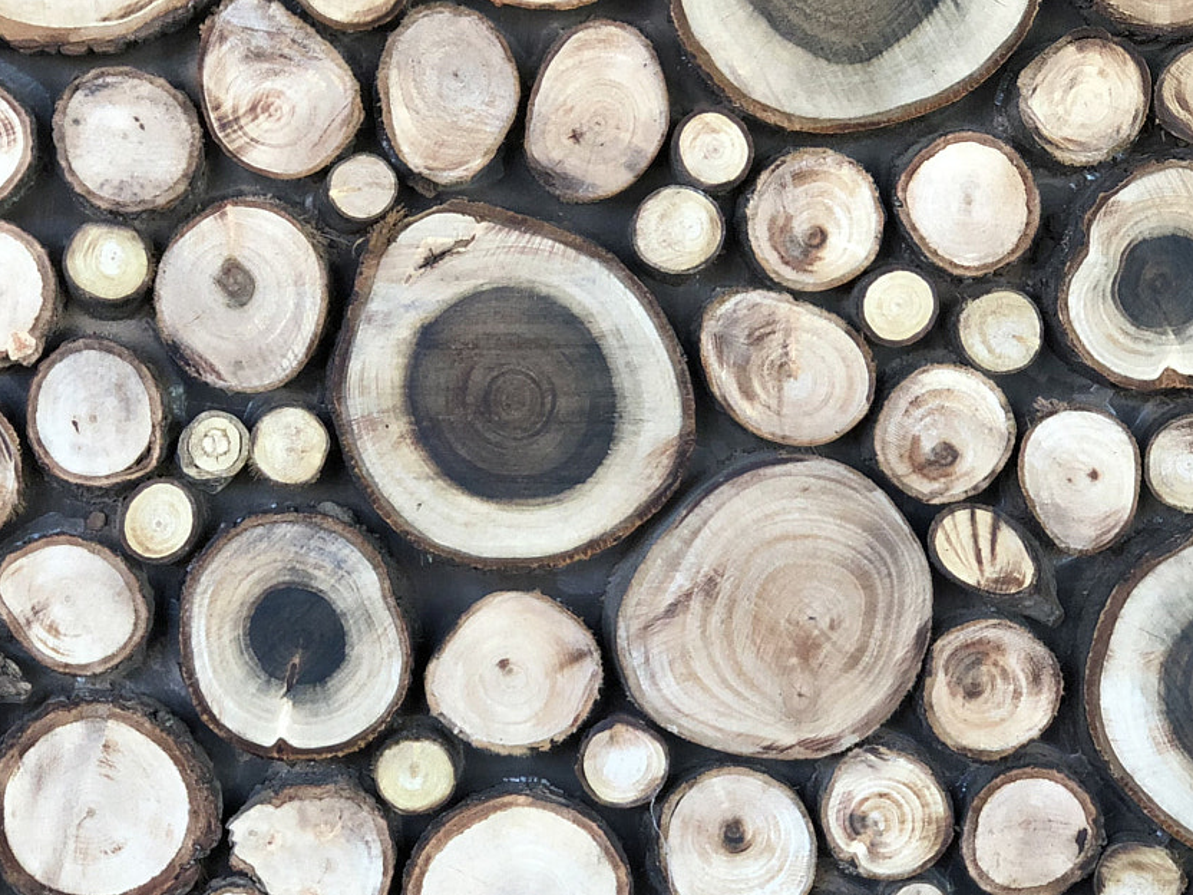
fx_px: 3446
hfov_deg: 19.6
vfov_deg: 14.8
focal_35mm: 100
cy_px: 366
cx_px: 466
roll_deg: -1.6
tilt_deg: -1.4
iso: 80
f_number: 2.4
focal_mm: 6
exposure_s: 1/50
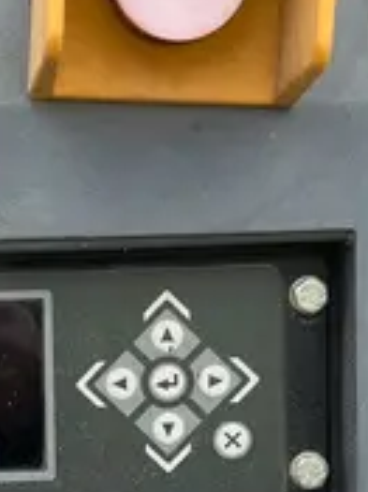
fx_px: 1547
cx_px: -17
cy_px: 429
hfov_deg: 13.3
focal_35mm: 109
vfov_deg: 17.8
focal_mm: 5.1
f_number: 1.6
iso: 50
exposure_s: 1/676
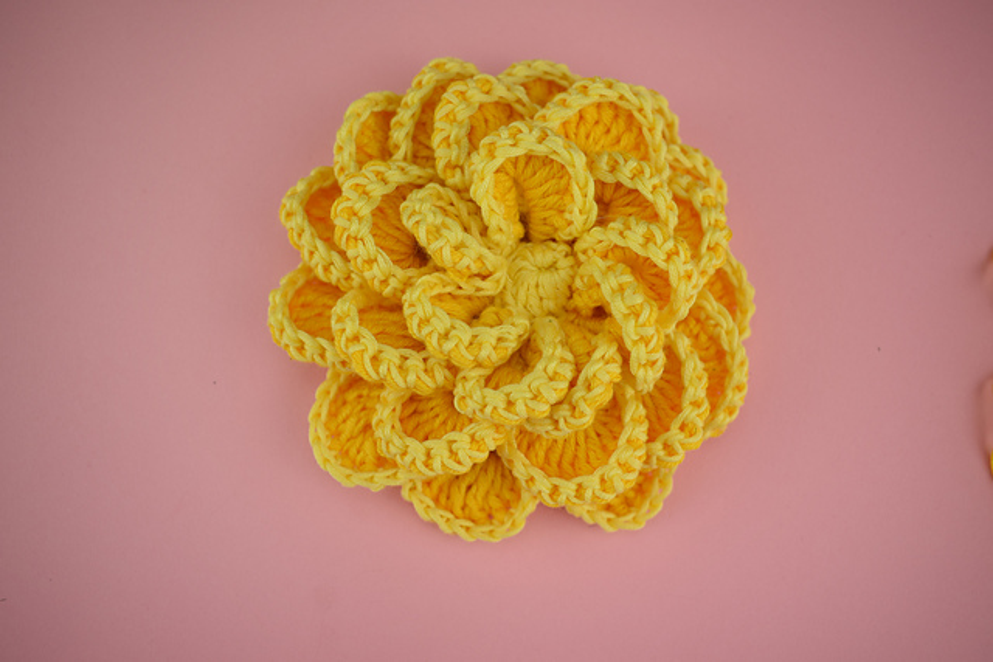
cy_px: 331
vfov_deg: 43.6
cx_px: 496
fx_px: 828
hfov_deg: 61.9
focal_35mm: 30
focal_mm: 20
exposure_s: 1/320
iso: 250
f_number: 5
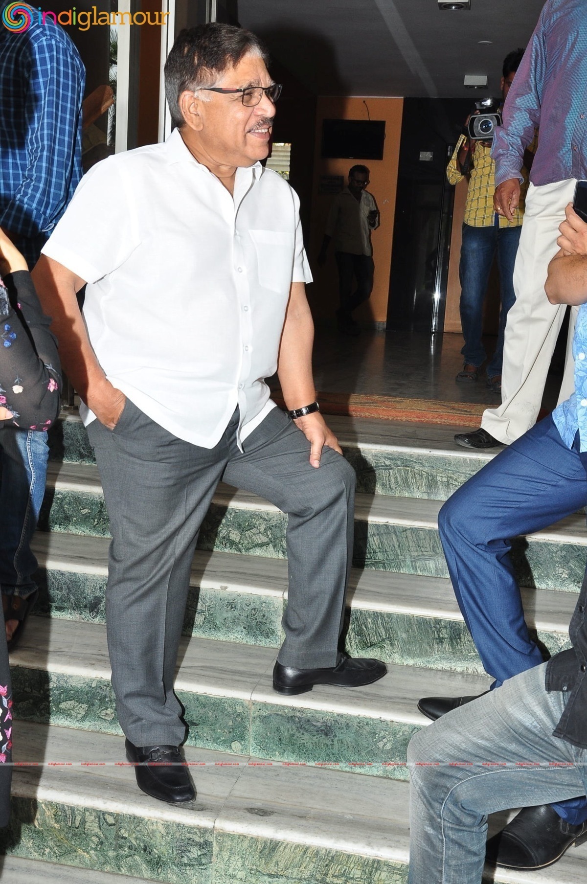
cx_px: 294
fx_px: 1030
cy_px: 442
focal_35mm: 42
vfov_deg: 46.4
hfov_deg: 31.8
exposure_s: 1/125
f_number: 9
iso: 400
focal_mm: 28
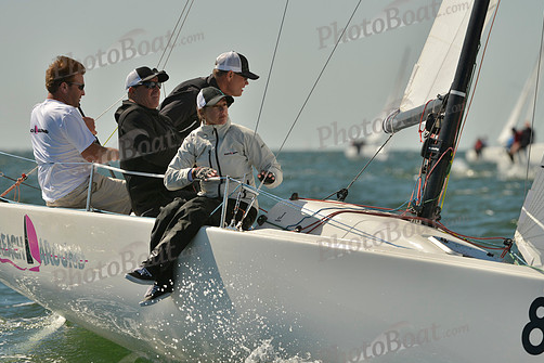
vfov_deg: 3.4
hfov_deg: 5.1
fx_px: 6106
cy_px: 192
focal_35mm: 404
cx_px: 261
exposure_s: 1/1600
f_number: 8
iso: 280
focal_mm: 350
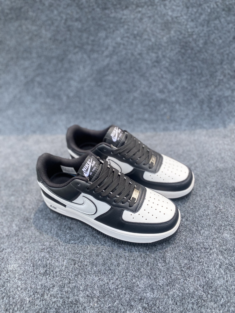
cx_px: 118
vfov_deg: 67.3
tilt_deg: -42.7
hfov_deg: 53.1
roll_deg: +9.8
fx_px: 235
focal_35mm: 26
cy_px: 156
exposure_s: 1/905
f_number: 1.8
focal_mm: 4.25
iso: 32
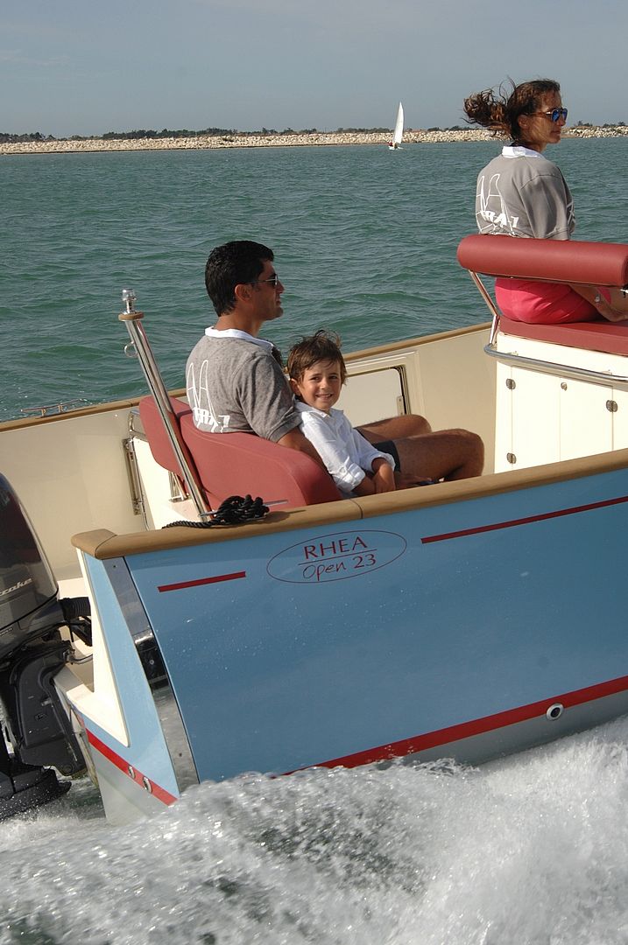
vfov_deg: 37.9
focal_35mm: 52
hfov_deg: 25.7
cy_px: 472
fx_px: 1378
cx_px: 314
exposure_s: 1/640
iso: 200
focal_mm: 35
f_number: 8
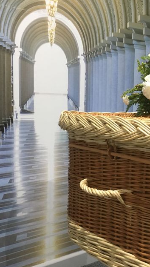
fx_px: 304
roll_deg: -0.3
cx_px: 89
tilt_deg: -4.7
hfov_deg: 27.7
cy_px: 132
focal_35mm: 43
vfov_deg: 47.3
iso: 200
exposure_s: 1/20
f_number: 2.2
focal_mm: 4.15
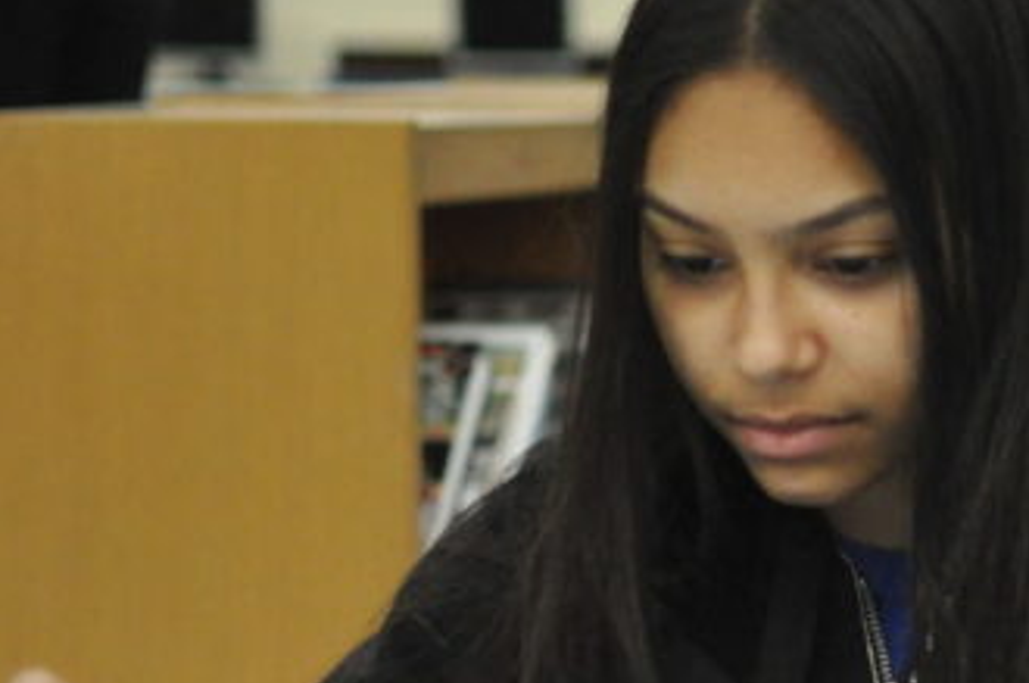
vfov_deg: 8.0
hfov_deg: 11.6
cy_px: 529
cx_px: 1378
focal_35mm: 172
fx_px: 4899
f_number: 1.8
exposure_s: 1/500
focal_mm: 35
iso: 1600
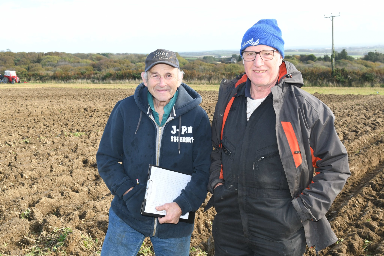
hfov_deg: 38.9
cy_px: 128
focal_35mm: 51
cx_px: 192
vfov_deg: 26.5
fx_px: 544
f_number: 7.1
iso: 400
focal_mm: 34
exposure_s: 1/200
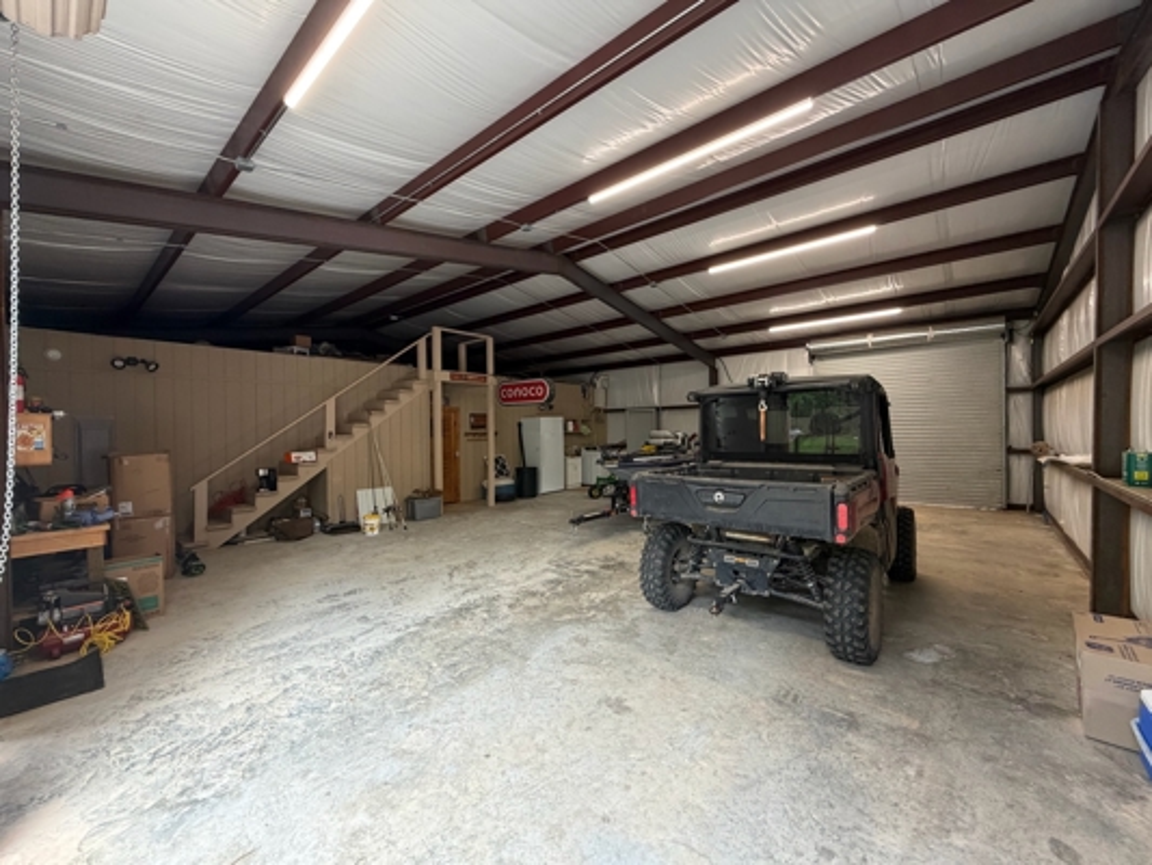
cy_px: 432
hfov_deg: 102.1
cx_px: 576
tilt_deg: -0.4
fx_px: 466
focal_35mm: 14
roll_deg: +0.9
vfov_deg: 85.7
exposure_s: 1/121
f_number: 2.2
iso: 250
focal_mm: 2.22
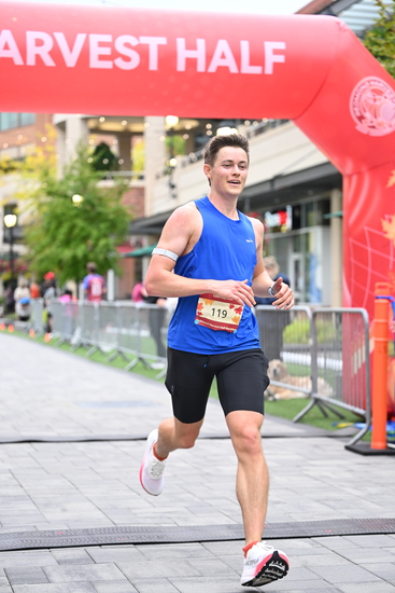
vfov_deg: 27.3
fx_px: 1217
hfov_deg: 18.4
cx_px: 198
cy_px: 296
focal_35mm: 74
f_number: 2.8
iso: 1600
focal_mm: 74
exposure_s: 1/800
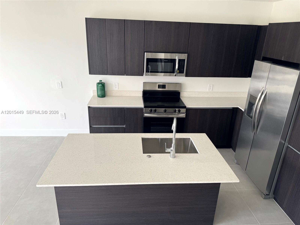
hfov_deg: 71.6
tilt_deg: -21.6
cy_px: 112
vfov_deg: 56.8
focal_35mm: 24
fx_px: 208
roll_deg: -2.7
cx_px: 150
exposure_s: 1/121
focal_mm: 6.76
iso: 80
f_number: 1.78
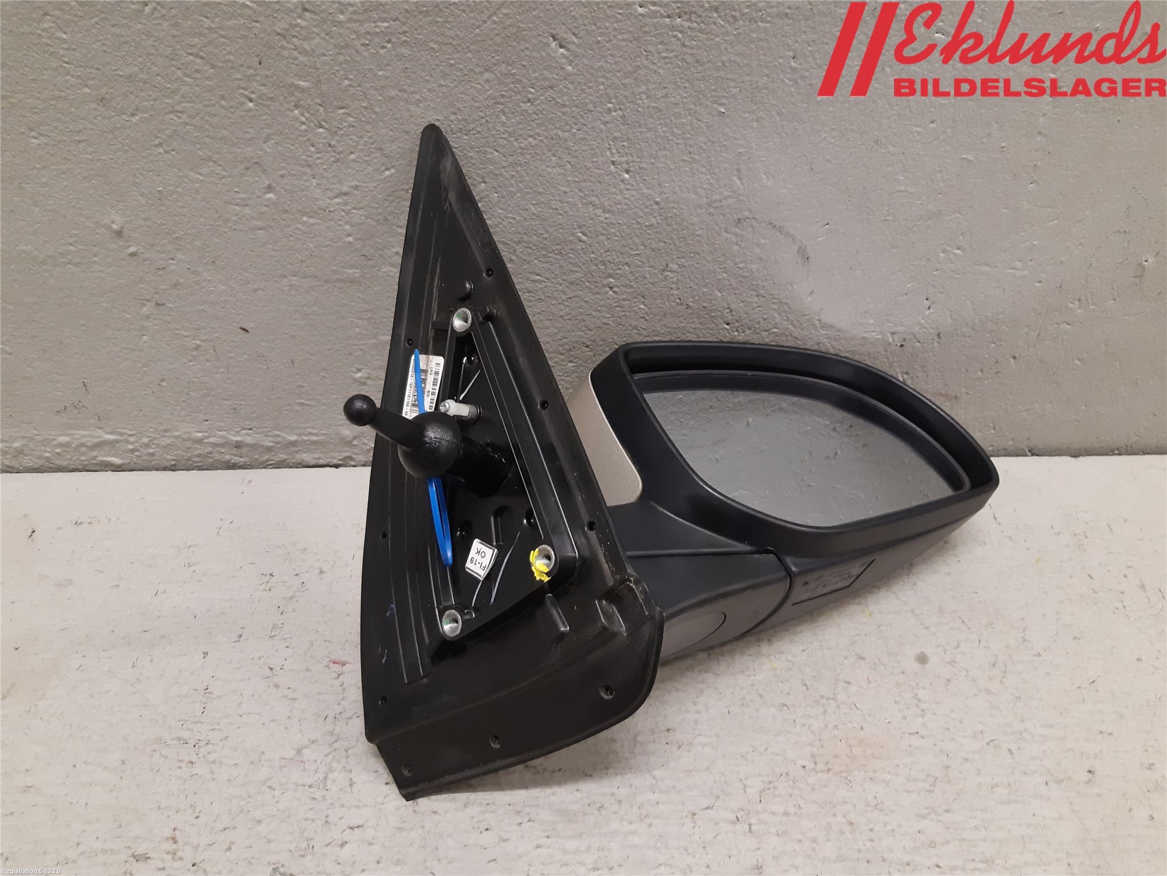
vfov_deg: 53.1
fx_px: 877
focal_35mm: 26
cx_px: 584
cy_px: 438
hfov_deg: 67.3
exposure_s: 1/50
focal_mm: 3.93
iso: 200
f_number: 1.7
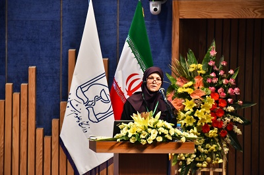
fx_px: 1429
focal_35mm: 195
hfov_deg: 10.6
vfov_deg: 7.0
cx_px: 132
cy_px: 88
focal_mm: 130
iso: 1400
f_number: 5.6
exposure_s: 1/100
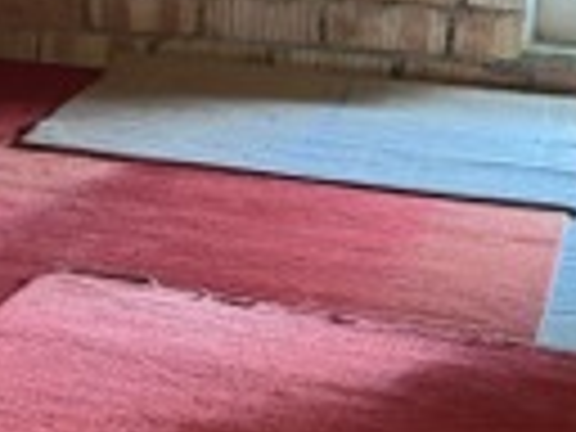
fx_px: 1997
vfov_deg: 12.2
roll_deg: -1.7
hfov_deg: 15.7
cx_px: -158
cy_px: -36
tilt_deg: -5.8
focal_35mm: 120
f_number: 1.78
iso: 640
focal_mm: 6.76
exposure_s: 1/33
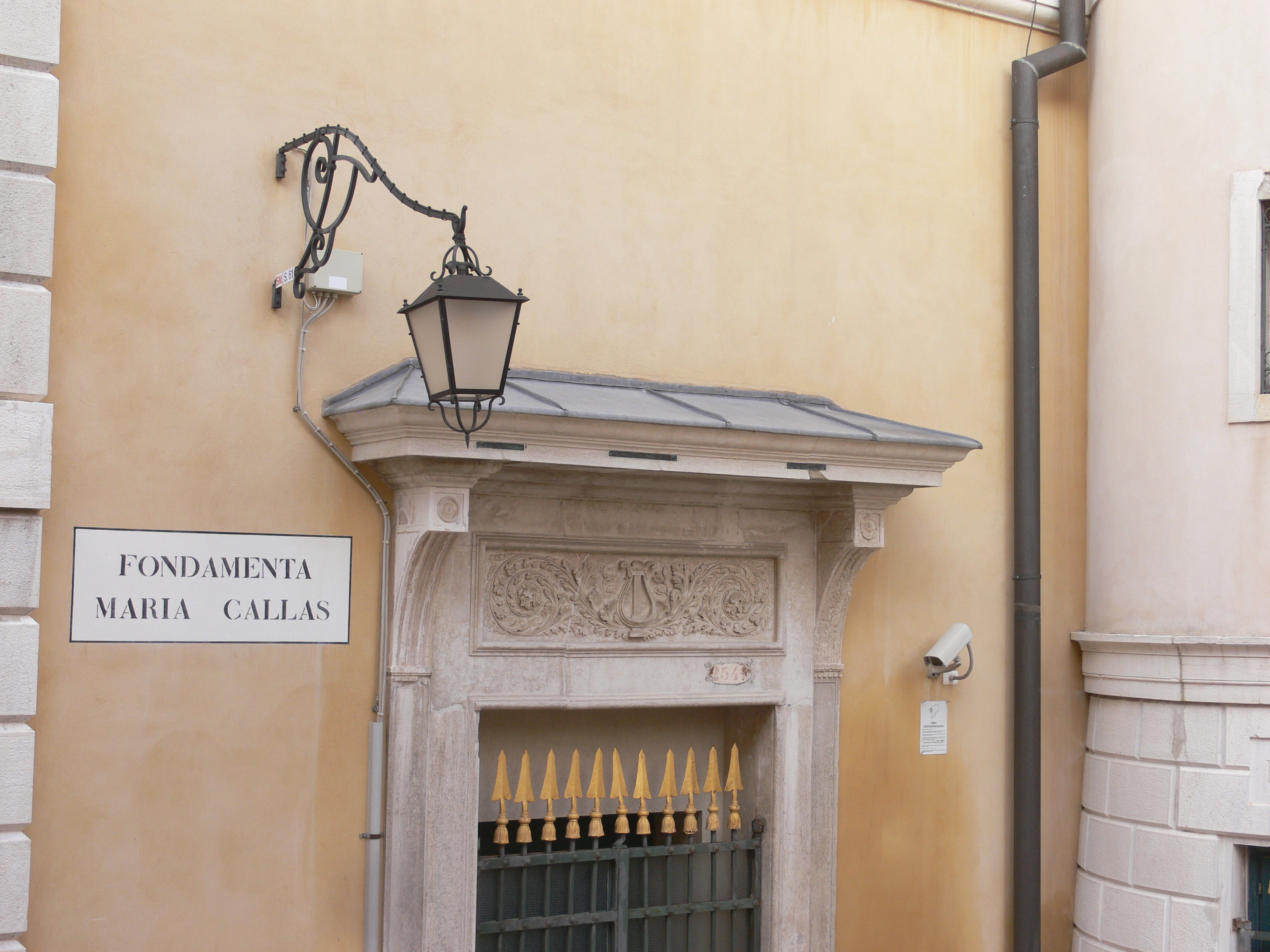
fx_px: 1834
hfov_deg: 38.2
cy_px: 476
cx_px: 635
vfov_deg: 29.1
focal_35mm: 50
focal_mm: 10.6
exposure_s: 1/125
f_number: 4
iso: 80
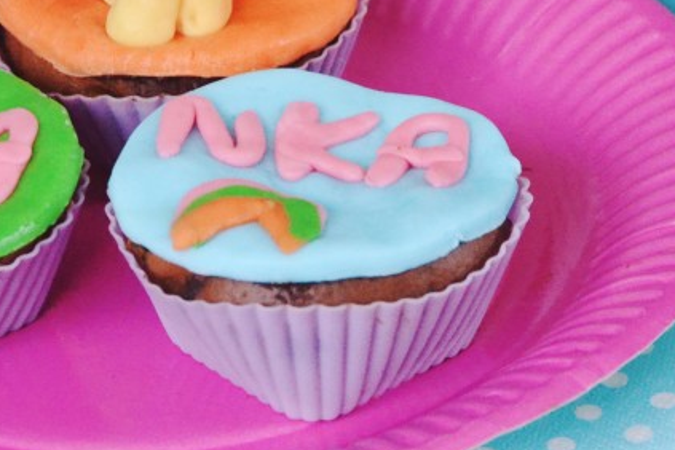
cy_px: 93
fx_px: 3300
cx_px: 168
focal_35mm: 176
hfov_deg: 11.6
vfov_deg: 7.8
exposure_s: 1/50
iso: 3200
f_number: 5.3
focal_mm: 62
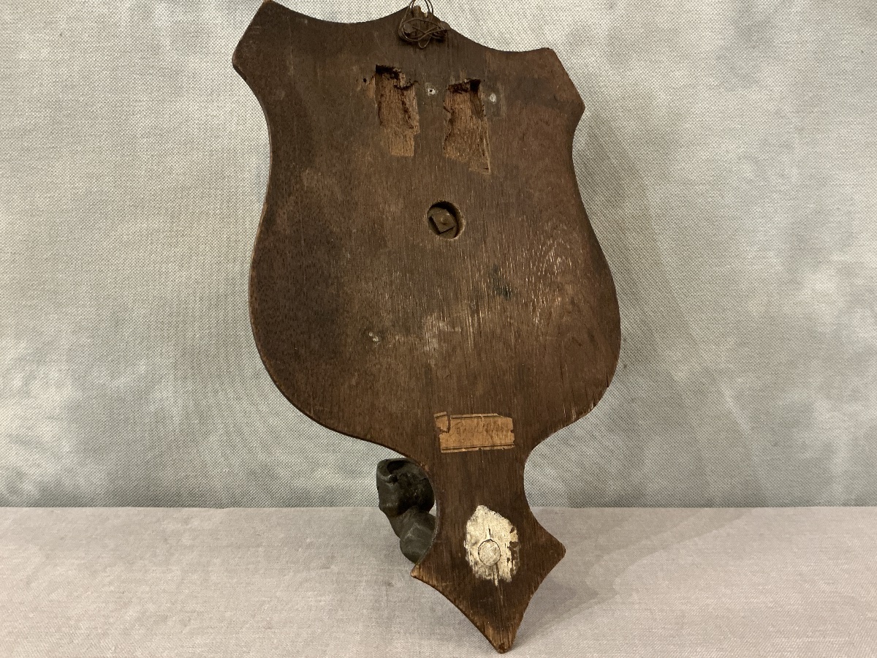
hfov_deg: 63.4
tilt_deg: -9.2
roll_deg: -0.3
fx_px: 709
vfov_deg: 49.7
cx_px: 438
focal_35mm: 28
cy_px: 329
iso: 250
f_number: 1.8
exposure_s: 1/25
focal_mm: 3
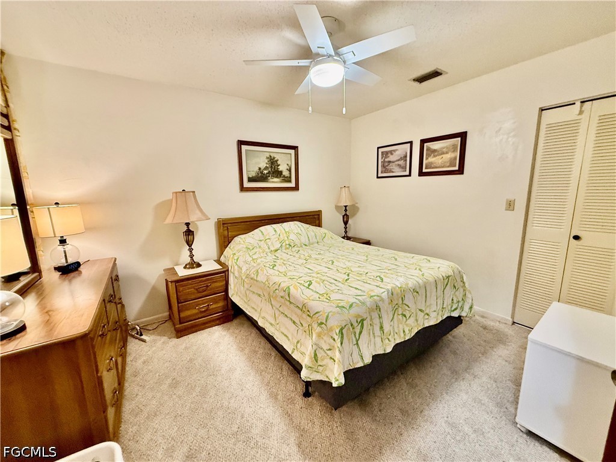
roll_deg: +0.1
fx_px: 249
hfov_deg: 102.1
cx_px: 308
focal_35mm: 14
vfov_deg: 85.7
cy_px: 231
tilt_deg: -9.6
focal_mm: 2.22
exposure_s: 1/60
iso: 400
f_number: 2.2
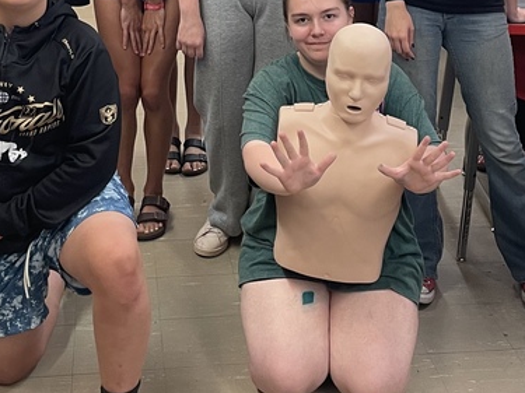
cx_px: 242
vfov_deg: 19.5
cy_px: -83
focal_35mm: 71
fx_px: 1076
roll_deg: -0.3
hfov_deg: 27.4
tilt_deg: -9.3
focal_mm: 4.2
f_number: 1.6
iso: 100
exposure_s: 1/60
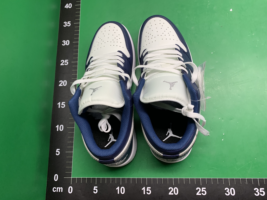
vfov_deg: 53.1
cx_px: 134
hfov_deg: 67.3
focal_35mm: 26
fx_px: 201
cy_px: 100
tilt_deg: -76.6
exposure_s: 1/121
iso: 80
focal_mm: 4.25
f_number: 1.8
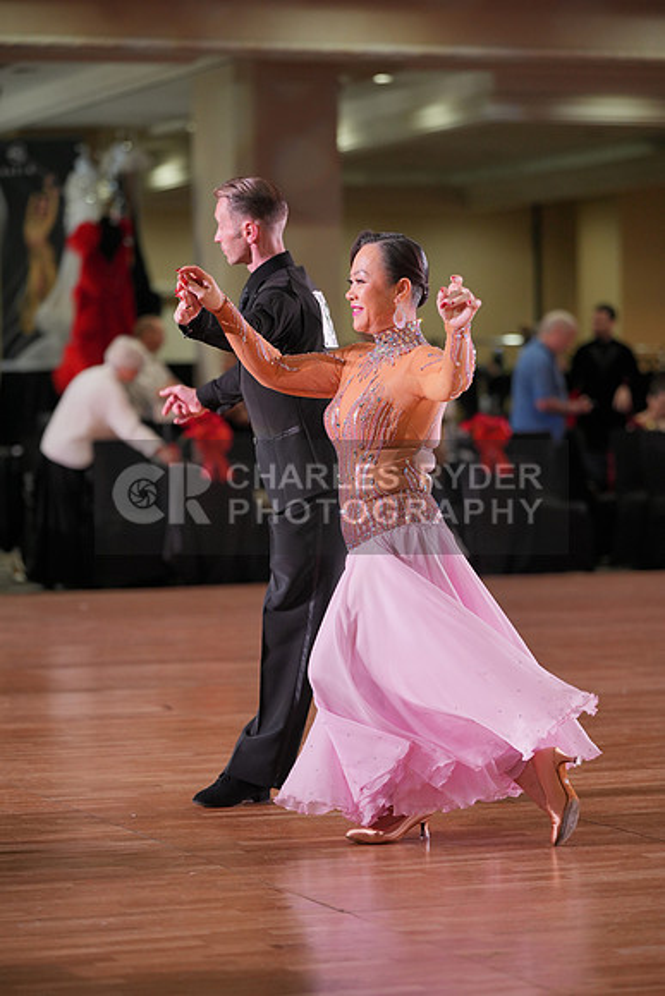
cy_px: 498
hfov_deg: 11.6
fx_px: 3267
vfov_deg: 17.3
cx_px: 332
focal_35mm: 118
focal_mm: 118
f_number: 2.8
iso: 1000
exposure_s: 1/400
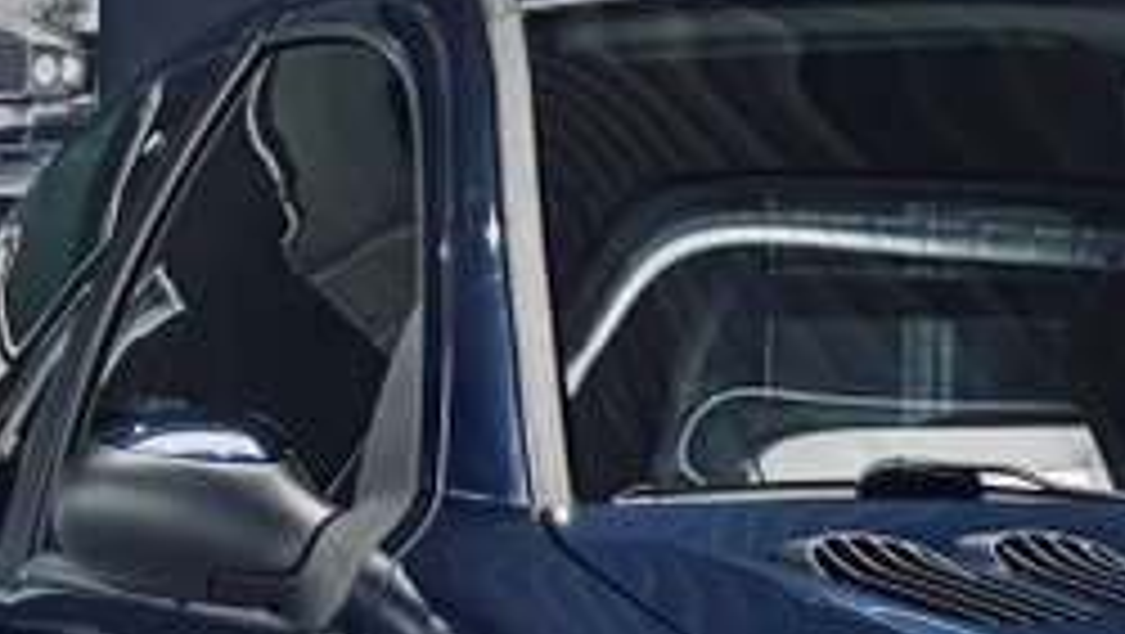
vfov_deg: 4.5
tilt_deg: -1.2
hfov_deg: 8.0
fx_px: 8000
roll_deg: -0.8
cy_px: 1012
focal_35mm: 268
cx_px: 1359
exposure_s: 1/100
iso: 320
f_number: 2.8
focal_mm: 9
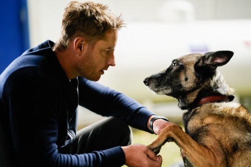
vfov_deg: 16.1
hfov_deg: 23.9
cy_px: 84
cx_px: 126
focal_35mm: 85
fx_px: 592
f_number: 1.4
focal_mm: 85
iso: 2500
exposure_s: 1/125
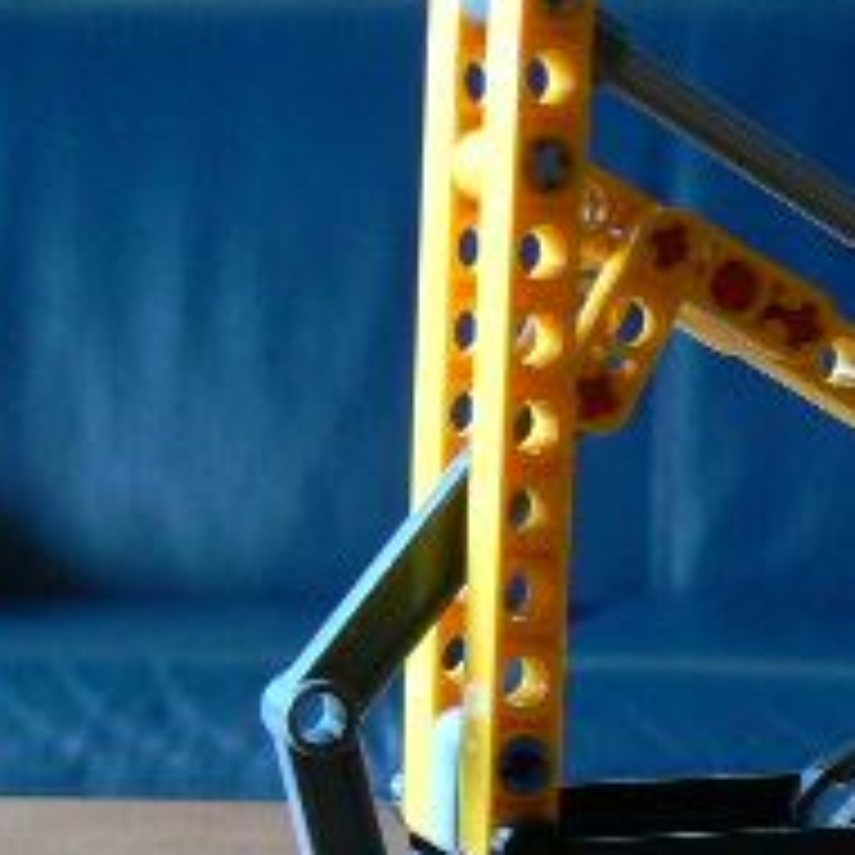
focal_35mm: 107
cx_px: 945
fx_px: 2990
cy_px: 945
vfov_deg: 15.8
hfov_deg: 15.8
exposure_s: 1/2.5
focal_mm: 6
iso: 80
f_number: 2.8
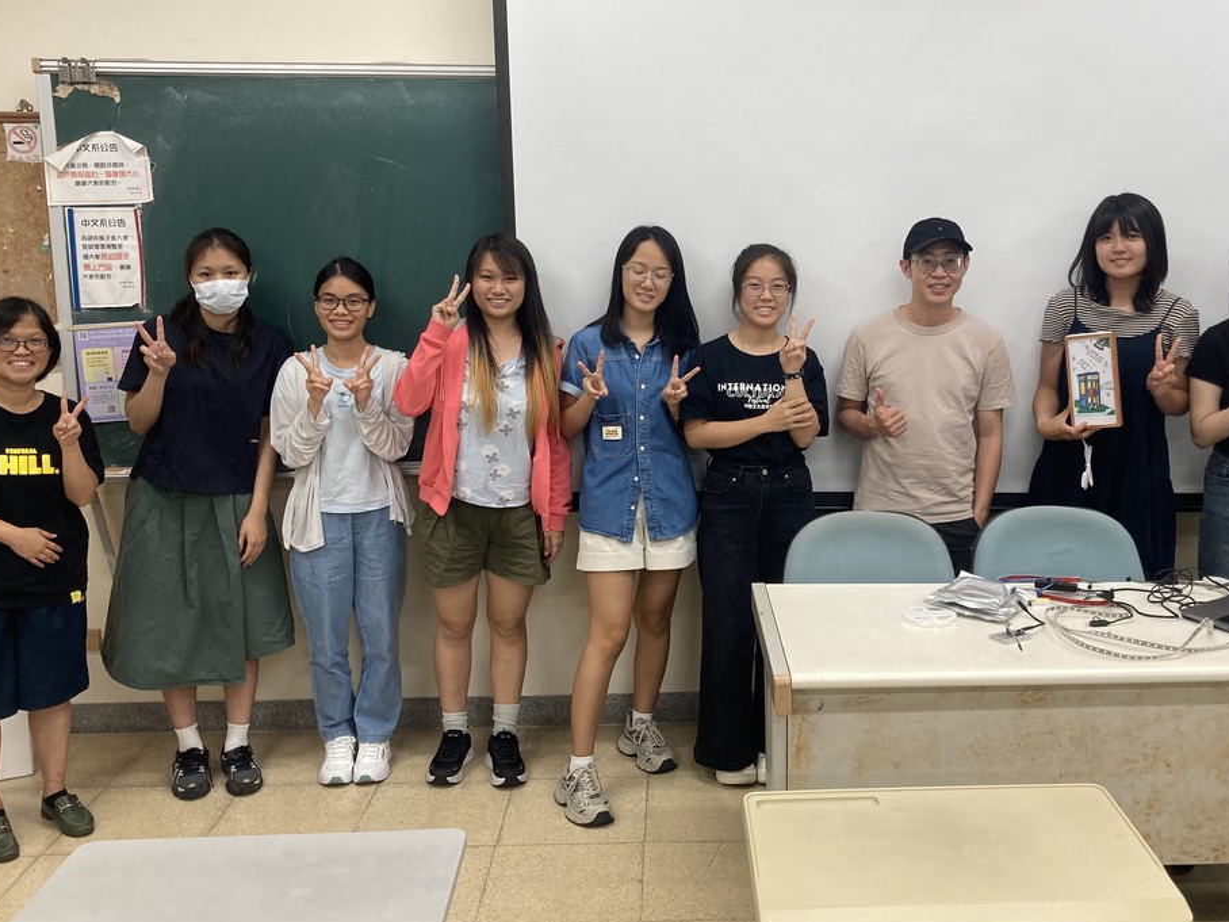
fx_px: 1314
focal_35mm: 37
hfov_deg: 49.9
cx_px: 728
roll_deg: -0.8
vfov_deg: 38.6
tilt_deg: -9.3
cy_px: 425
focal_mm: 3.99
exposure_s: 1/60
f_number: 1.8
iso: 50
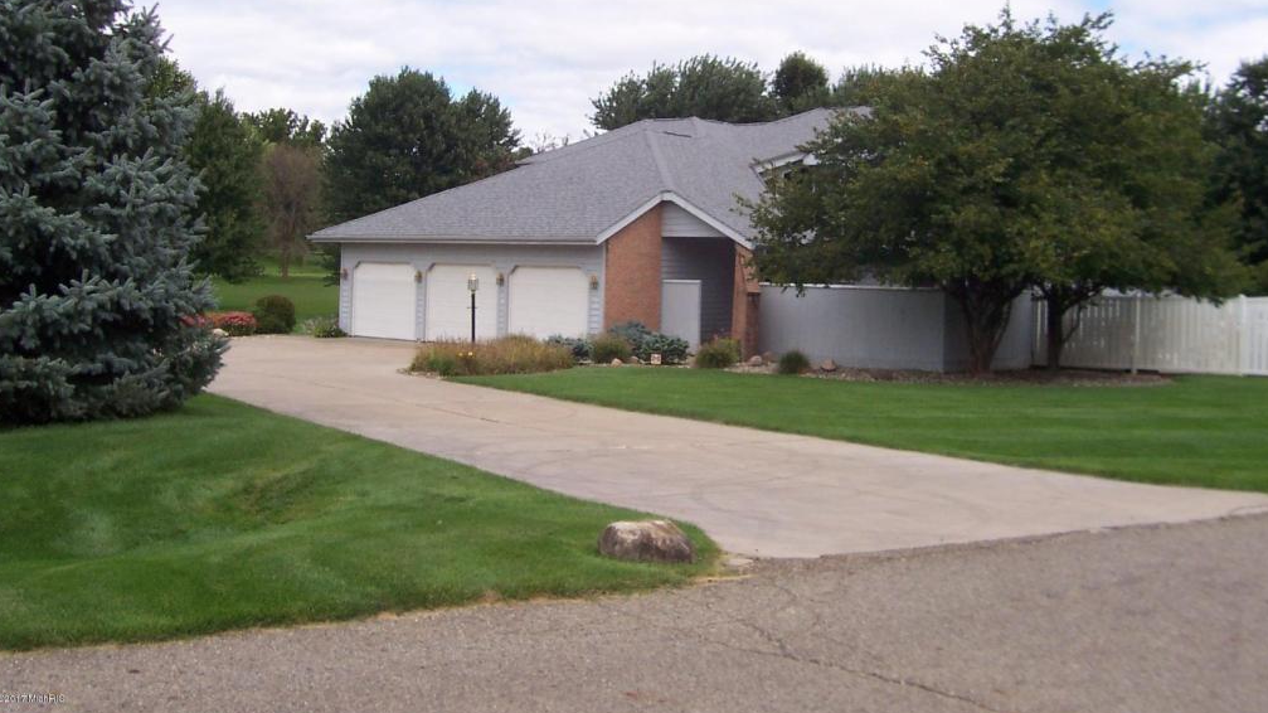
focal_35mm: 41
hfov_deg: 49.4
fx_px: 1378
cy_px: 247
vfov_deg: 28.8
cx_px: 637
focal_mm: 5.6
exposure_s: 1/350
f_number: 5.6
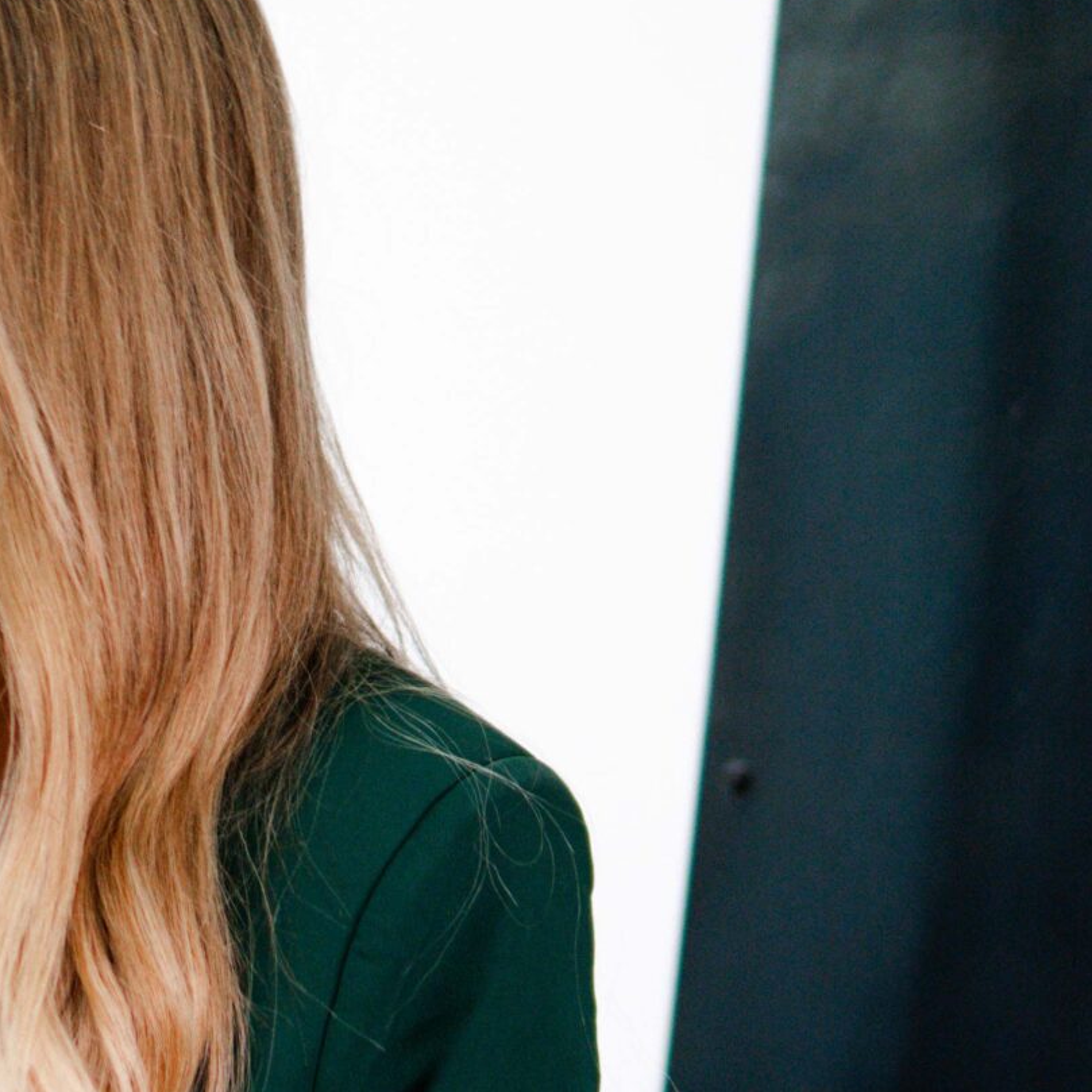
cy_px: 1003
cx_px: -159
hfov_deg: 14.0
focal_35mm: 121
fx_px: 4319
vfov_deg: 14.3
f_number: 1.4
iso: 400
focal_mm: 30
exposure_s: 1/800
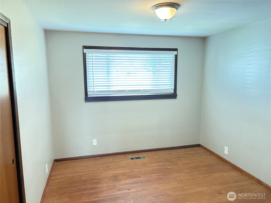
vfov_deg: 53.1
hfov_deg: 67.3
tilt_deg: -6.8
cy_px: 102
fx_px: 204
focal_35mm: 26
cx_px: 136
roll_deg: -0.3
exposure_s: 1/60
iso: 500
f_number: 1.6
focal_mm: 5.96
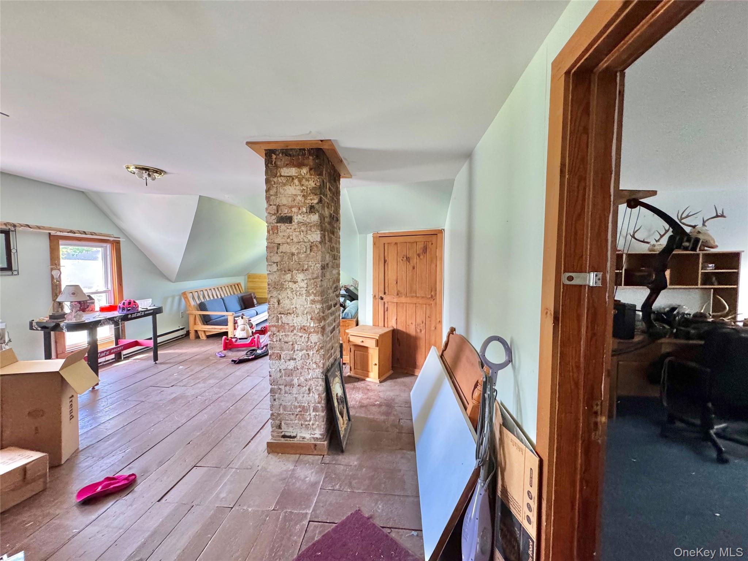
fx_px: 303
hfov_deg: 102.1
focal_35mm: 14
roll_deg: +0.3
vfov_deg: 85.7
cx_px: 374
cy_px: 280
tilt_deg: -3.8
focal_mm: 2.22
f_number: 2.2
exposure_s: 1/60
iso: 500
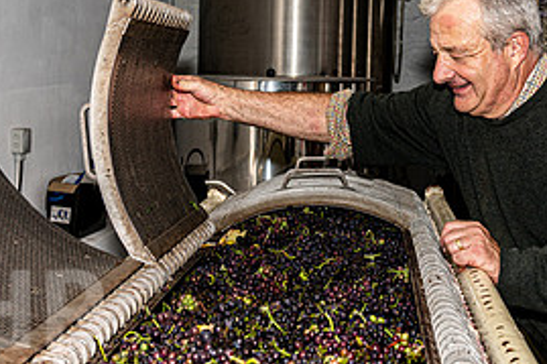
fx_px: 1048
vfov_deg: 19.6
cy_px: 90
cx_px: 382
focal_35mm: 69
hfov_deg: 29.0
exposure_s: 1/250
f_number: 5
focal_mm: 32
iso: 64
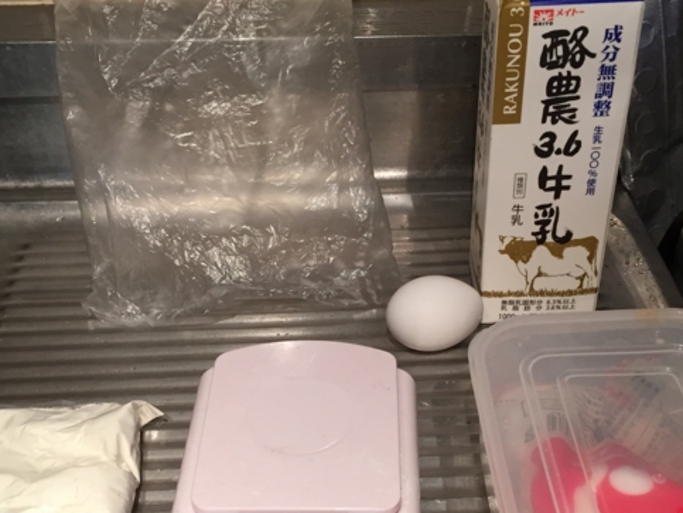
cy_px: 377
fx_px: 948
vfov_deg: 29.9
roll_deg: +0.3
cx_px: 329
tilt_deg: -39.8
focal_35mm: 48
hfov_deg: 39.6
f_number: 2.2
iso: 50
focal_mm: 4.15
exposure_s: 1/33
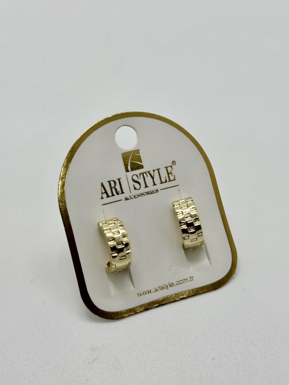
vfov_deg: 39.7
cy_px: 192
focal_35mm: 48
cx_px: 144
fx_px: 534
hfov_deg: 30.3
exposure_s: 1/250
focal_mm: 6.86
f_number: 1.78
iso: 50
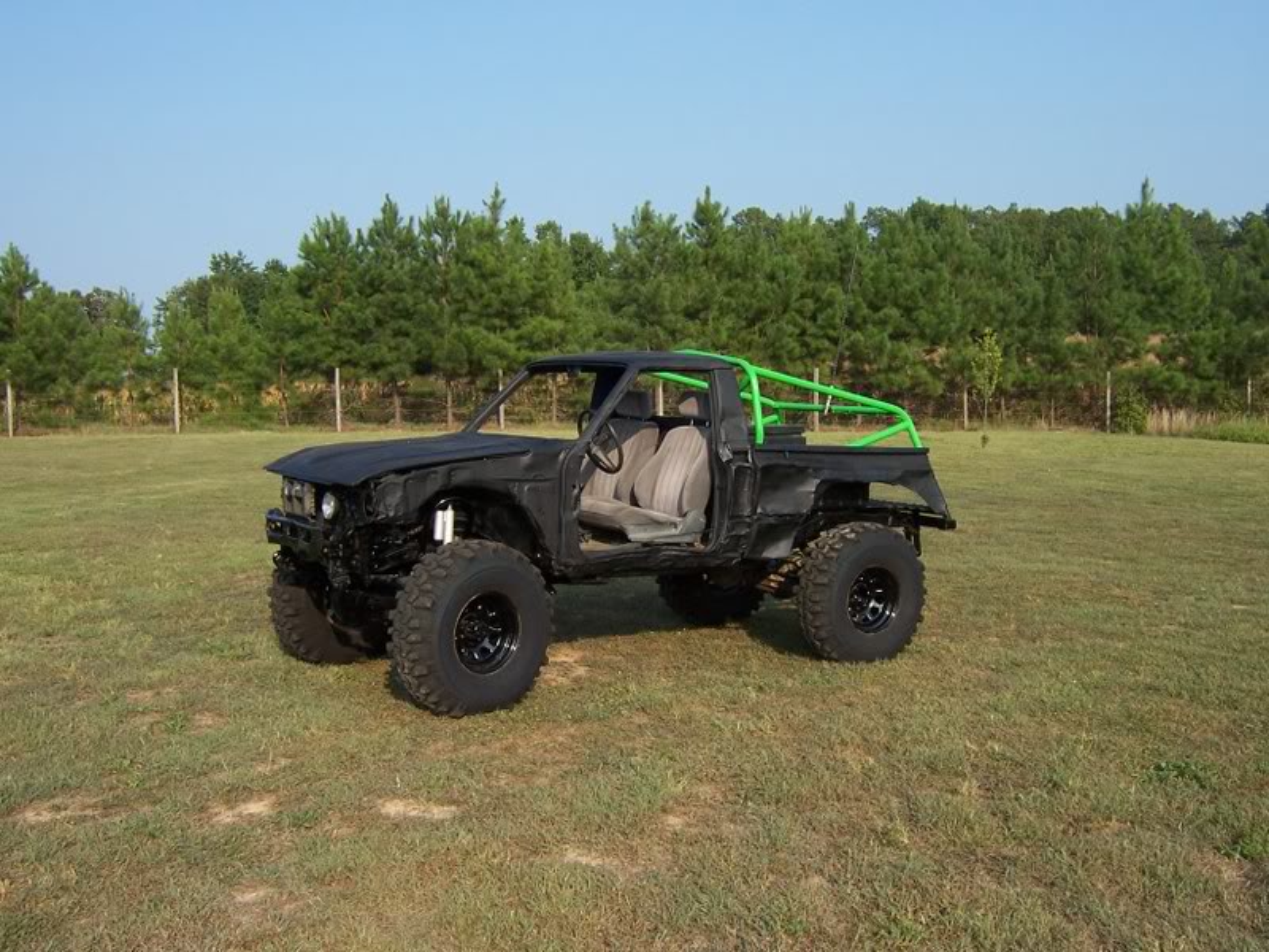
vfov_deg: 36.0
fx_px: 1466
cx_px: 634
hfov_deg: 46.8
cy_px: 476
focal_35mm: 40
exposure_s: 1/750
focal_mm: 6.7
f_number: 4
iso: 80
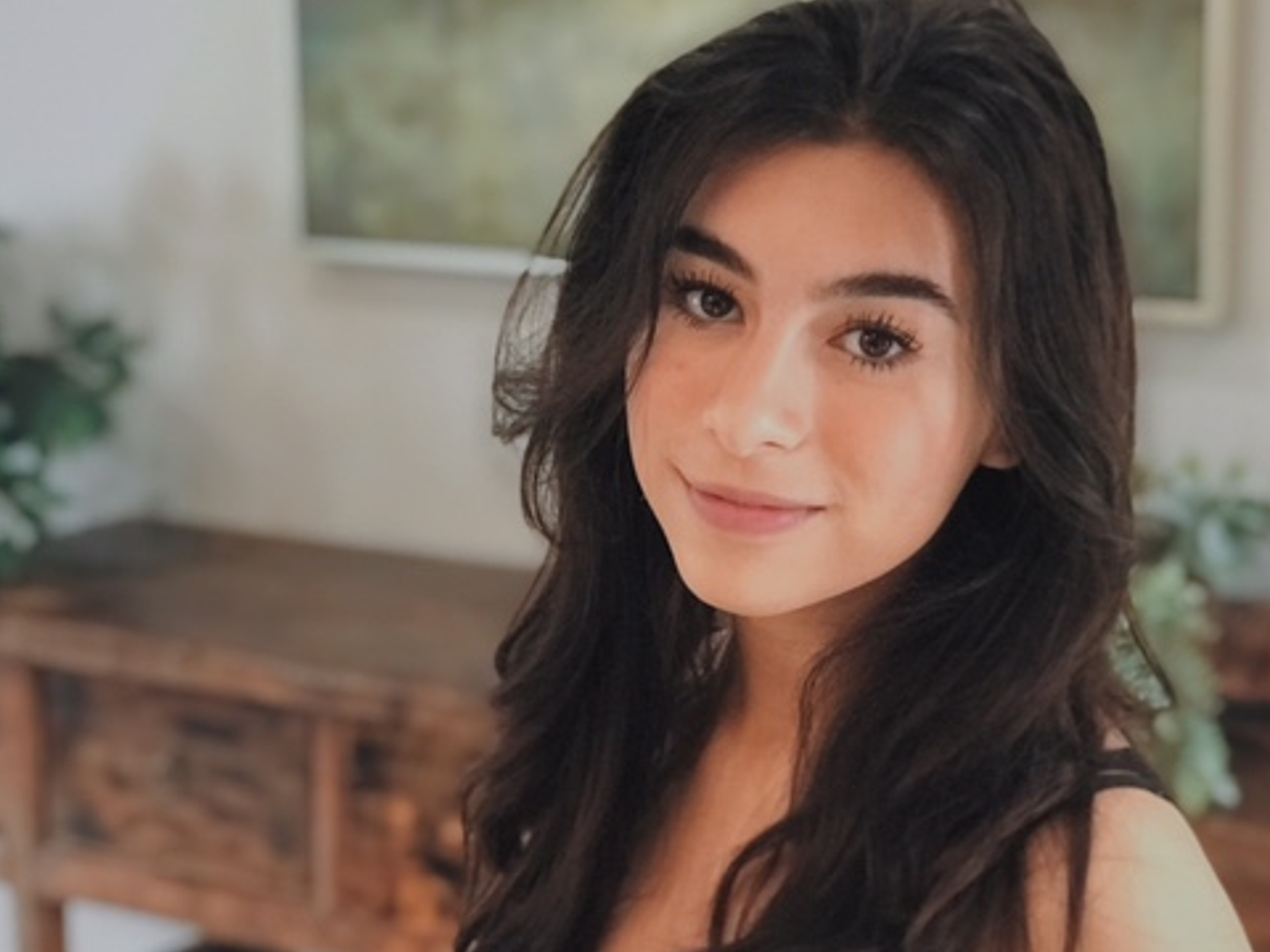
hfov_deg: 25.6
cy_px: 492
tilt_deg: -10.4
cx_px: 770
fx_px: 2788
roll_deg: +0.1
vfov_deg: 19.4
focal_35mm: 76
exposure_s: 1/60
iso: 1000
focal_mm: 6.6
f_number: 2.8
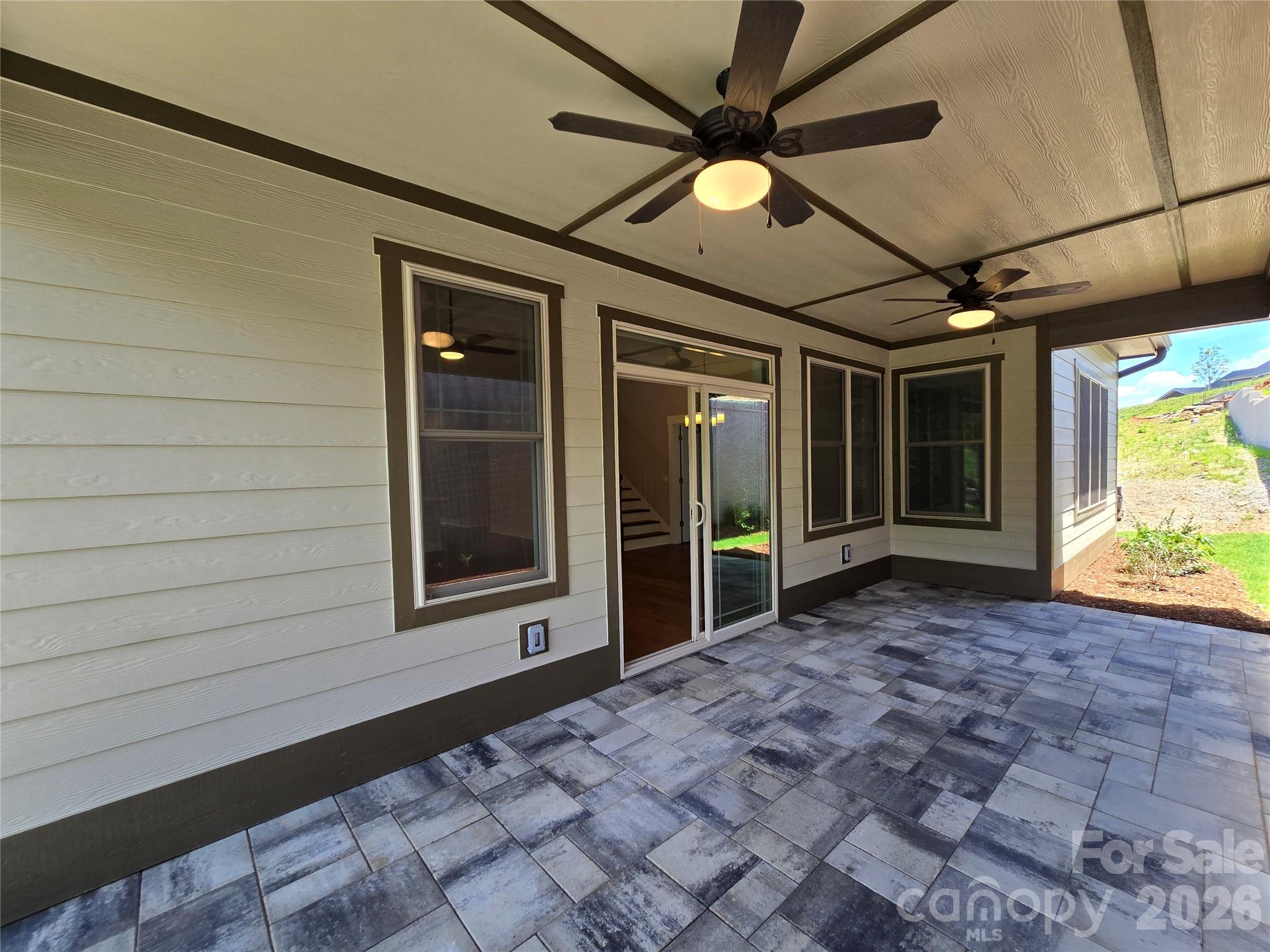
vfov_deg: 89.9
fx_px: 477
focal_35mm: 13
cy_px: 476
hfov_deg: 106.2
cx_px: 635
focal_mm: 2.2
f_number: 2.2
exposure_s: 1/199
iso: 50
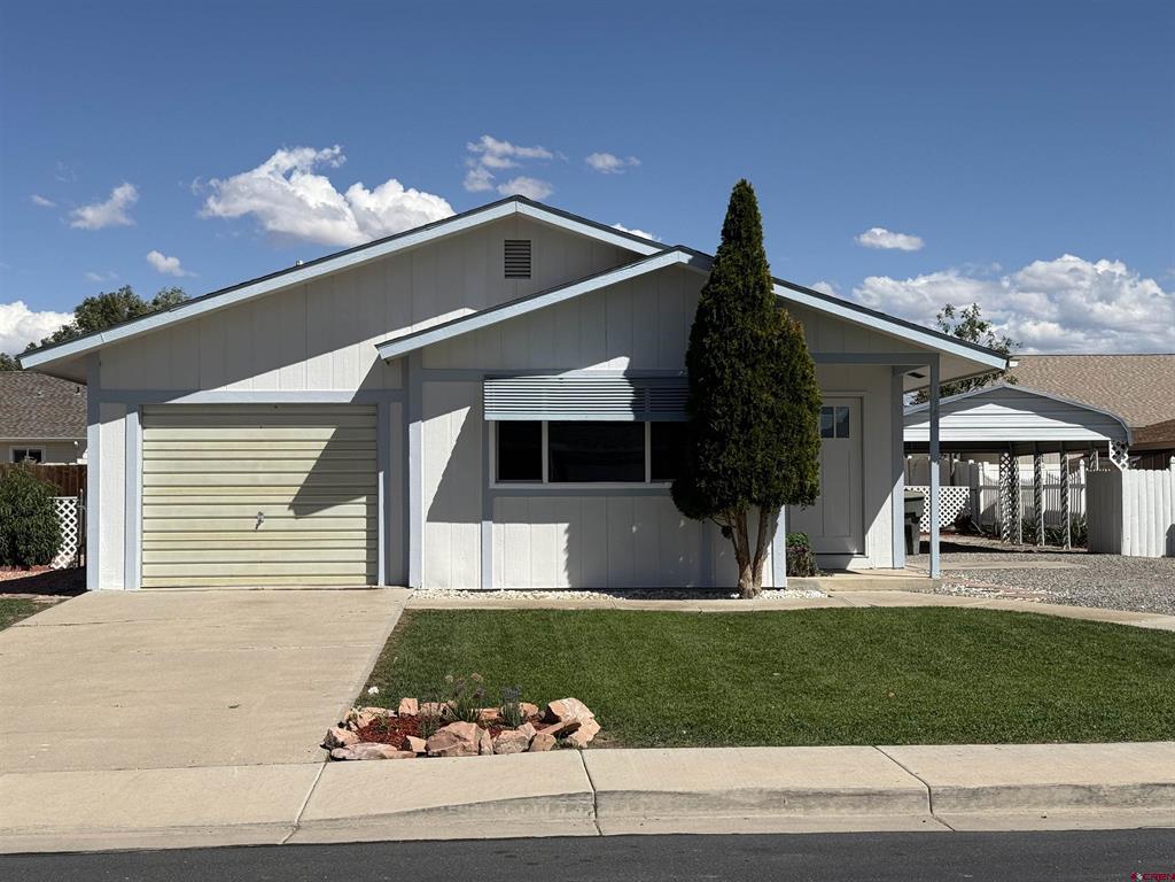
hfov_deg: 39.7
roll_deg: +0.2
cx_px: 588
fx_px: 1629
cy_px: 441
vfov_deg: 30.3
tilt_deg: +2.7
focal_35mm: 48
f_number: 1.78
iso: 64
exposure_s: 1/7874
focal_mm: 6.76
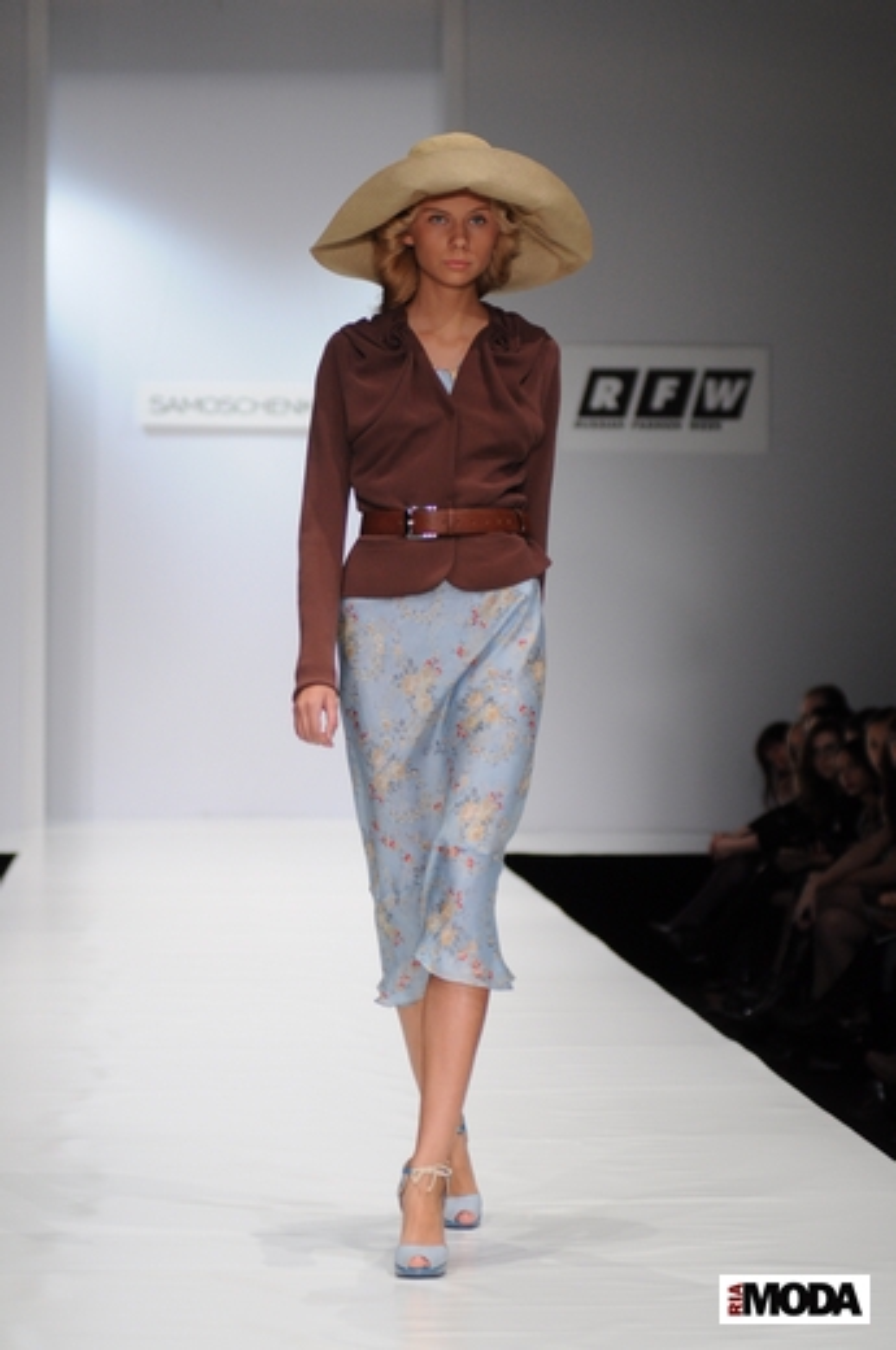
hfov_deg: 11.4
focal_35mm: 120
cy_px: 675
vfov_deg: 17.1
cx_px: 448
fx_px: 4495
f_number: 3.2
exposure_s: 1/250
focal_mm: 80
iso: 800
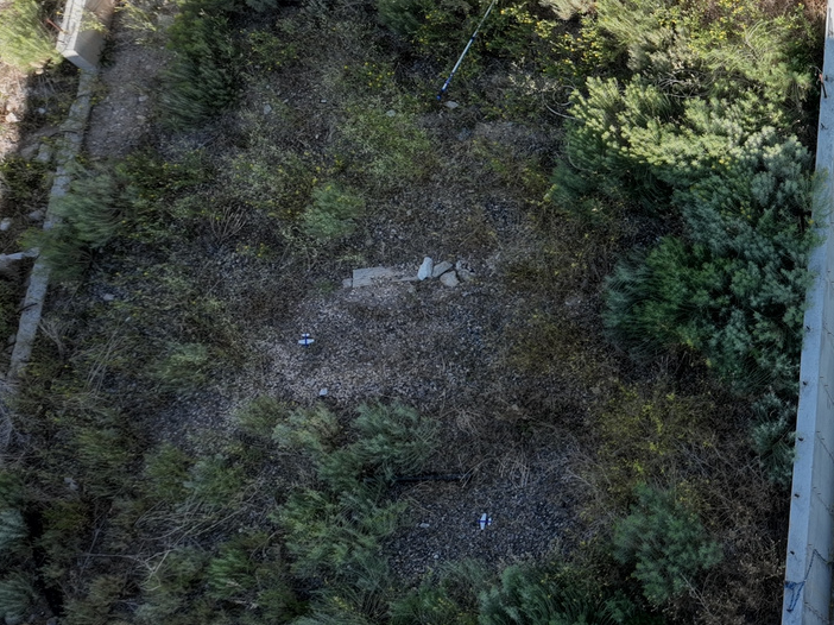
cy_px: 153
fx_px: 1686
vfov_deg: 20.8
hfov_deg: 24.4
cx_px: 1070
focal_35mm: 70
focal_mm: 12.29
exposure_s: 1/2500
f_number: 2.8
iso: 330
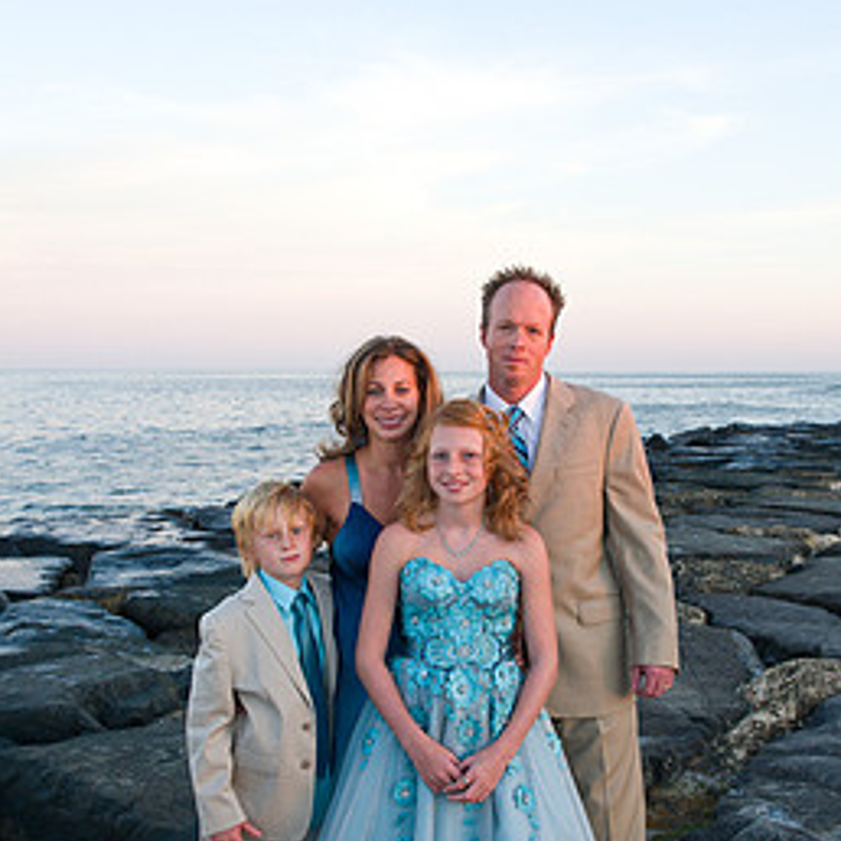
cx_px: 455
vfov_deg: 39.1
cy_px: 479
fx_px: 1182
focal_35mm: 43
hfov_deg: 39.1
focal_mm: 29
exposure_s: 1/200
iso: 800
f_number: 5.6
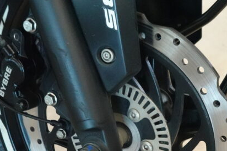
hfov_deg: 26.3
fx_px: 486
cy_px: 123
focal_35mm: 77
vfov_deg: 17.6
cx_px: 134
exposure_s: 1/125
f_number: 3.5
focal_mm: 11.53
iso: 4000
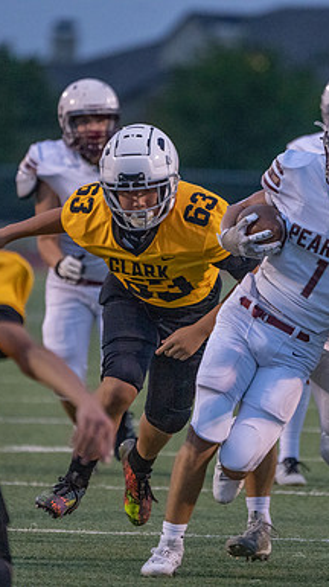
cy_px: 294
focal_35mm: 632
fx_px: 9821
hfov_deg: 1.9
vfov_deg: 3.4
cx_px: 239
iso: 8000
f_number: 5.6
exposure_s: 1/1000
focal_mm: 400
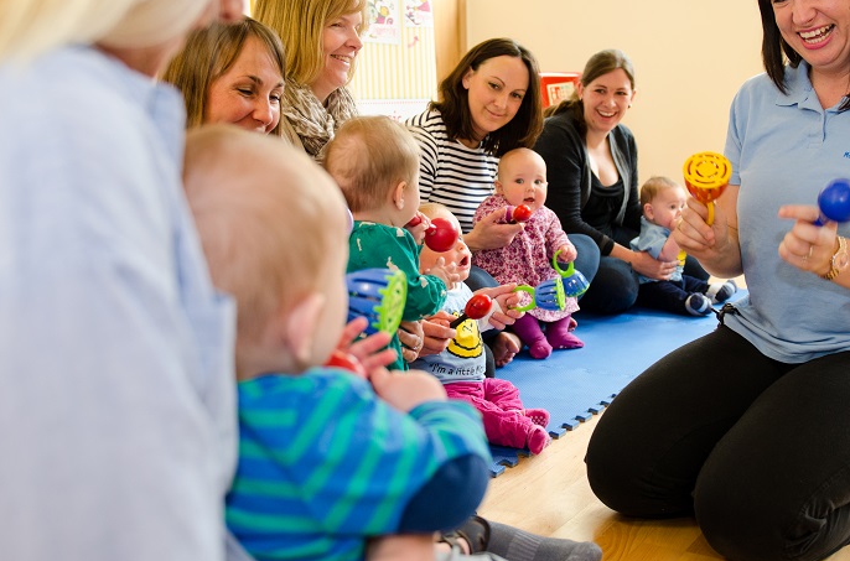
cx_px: 473
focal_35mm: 42
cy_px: 238
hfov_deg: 46.4
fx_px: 989
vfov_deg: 31.6
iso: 800
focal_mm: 24
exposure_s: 1/200
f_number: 2.8
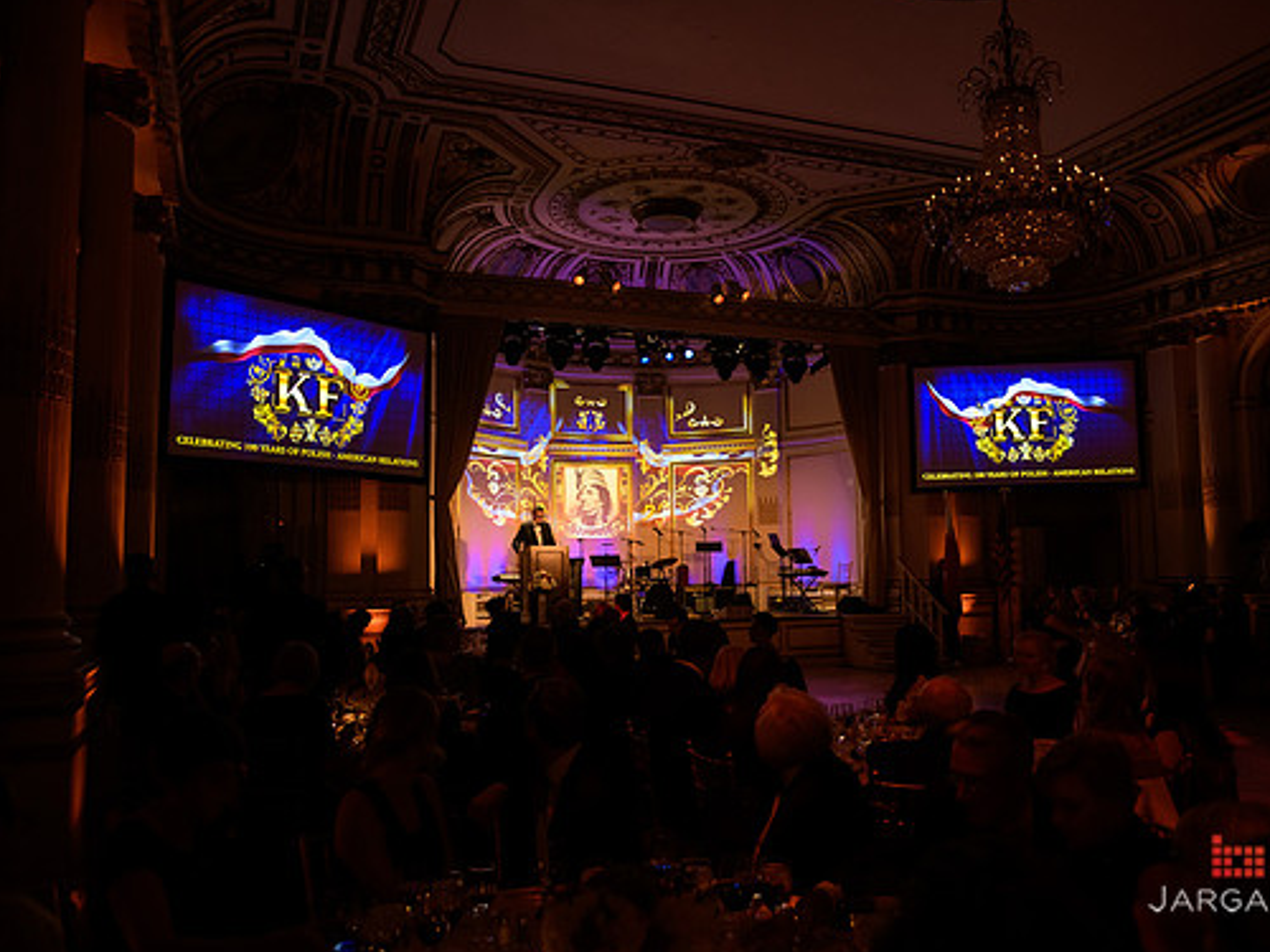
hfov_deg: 61.6
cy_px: 476
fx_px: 1064
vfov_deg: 48.2
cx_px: 655
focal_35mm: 29
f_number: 3.2
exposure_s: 1/125
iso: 1600
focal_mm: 26
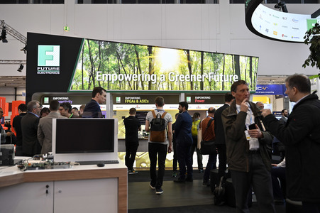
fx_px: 266
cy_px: 106
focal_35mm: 30
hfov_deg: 62.0
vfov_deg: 43.5
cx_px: 160
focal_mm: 30
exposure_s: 1/250
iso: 400
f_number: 2.8
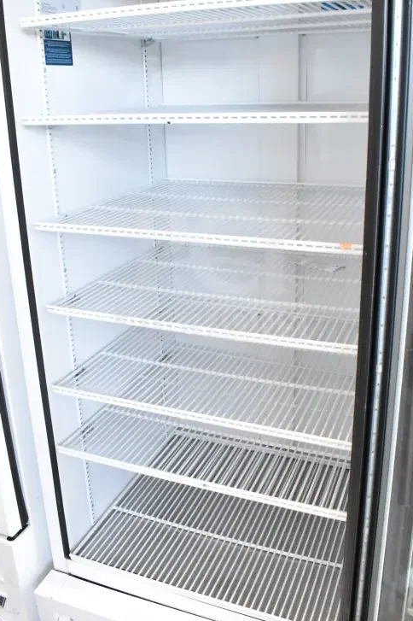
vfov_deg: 55.7
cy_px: 275
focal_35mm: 34
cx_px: 210
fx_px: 586
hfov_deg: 38.8
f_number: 5.6
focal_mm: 18
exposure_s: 1/125
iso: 6400
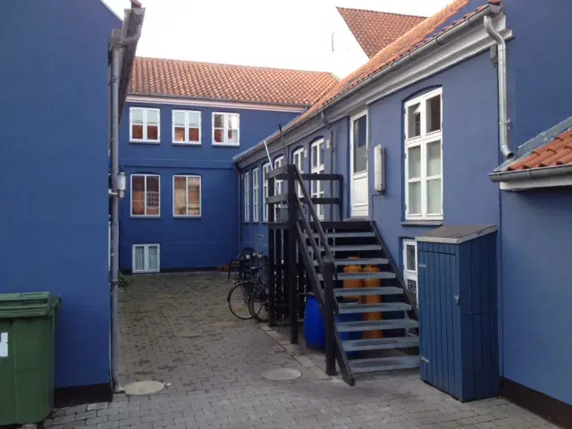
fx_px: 578
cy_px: 214
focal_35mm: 35
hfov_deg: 52.6
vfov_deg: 40.7
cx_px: 286
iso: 64
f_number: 2.4
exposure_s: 1/120
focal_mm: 4.28
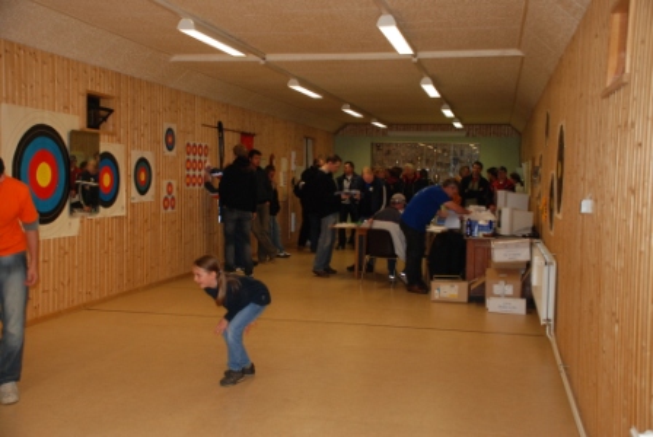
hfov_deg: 46.3
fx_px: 763
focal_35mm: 42
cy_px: 218
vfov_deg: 32.0
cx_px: 326
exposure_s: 1/60
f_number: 4
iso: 400
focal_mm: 28
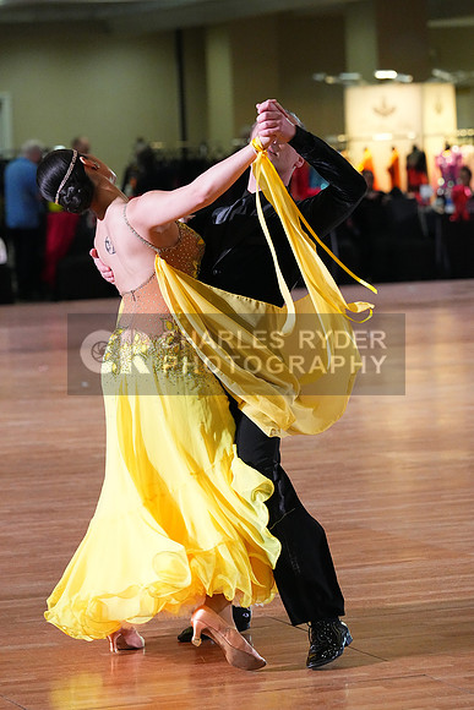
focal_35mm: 162
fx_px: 3197
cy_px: 355
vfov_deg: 12.7
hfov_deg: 8.5
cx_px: 237
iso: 10000
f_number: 5.6
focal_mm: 162
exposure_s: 1/400
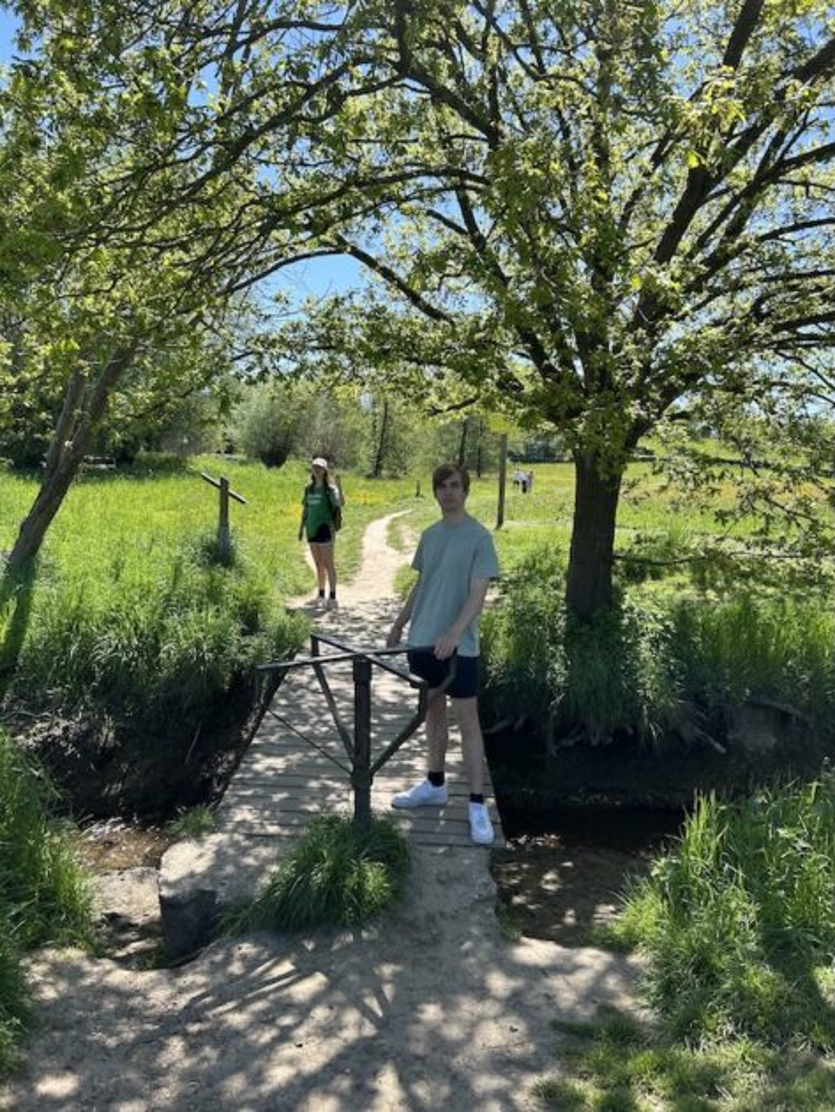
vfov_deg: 67.3
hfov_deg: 53.1
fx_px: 836
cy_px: 556
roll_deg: -2.8
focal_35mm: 26
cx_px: 418
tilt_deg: -5.7
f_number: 1.5
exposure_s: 1/1209
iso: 50
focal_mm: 5.7
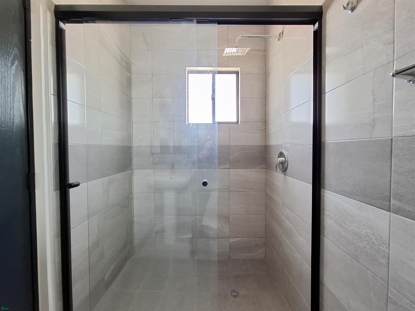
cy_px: 156
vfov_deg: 89.9
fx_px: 156
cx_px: 208
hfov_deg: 106.2
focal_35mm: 13
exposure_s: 1/24
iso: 160
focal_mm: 1.74
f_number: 2.2
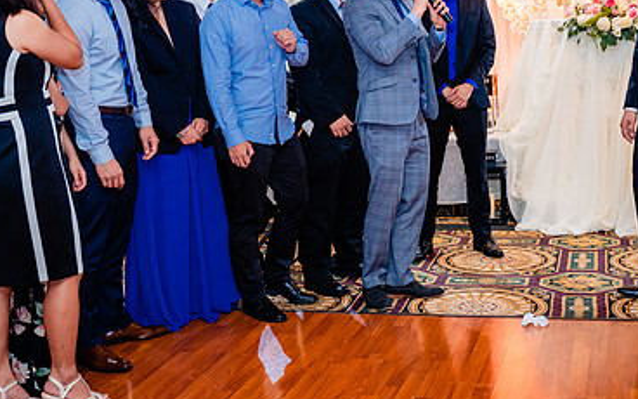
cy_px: 93
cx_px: 400
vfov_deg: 21.1
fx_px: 1061
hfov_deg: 33.3
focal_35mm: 61
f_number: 3.5
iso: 1000
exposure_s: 1/160
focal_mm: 38
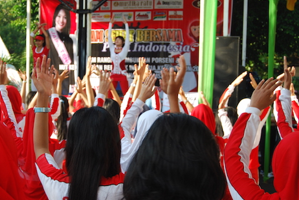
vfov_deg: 18.5
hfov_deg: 27.2
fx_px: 616
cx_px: 117
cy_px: 114
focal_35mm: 74
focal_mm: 38
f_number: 5.6
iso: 160
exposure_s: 1/125
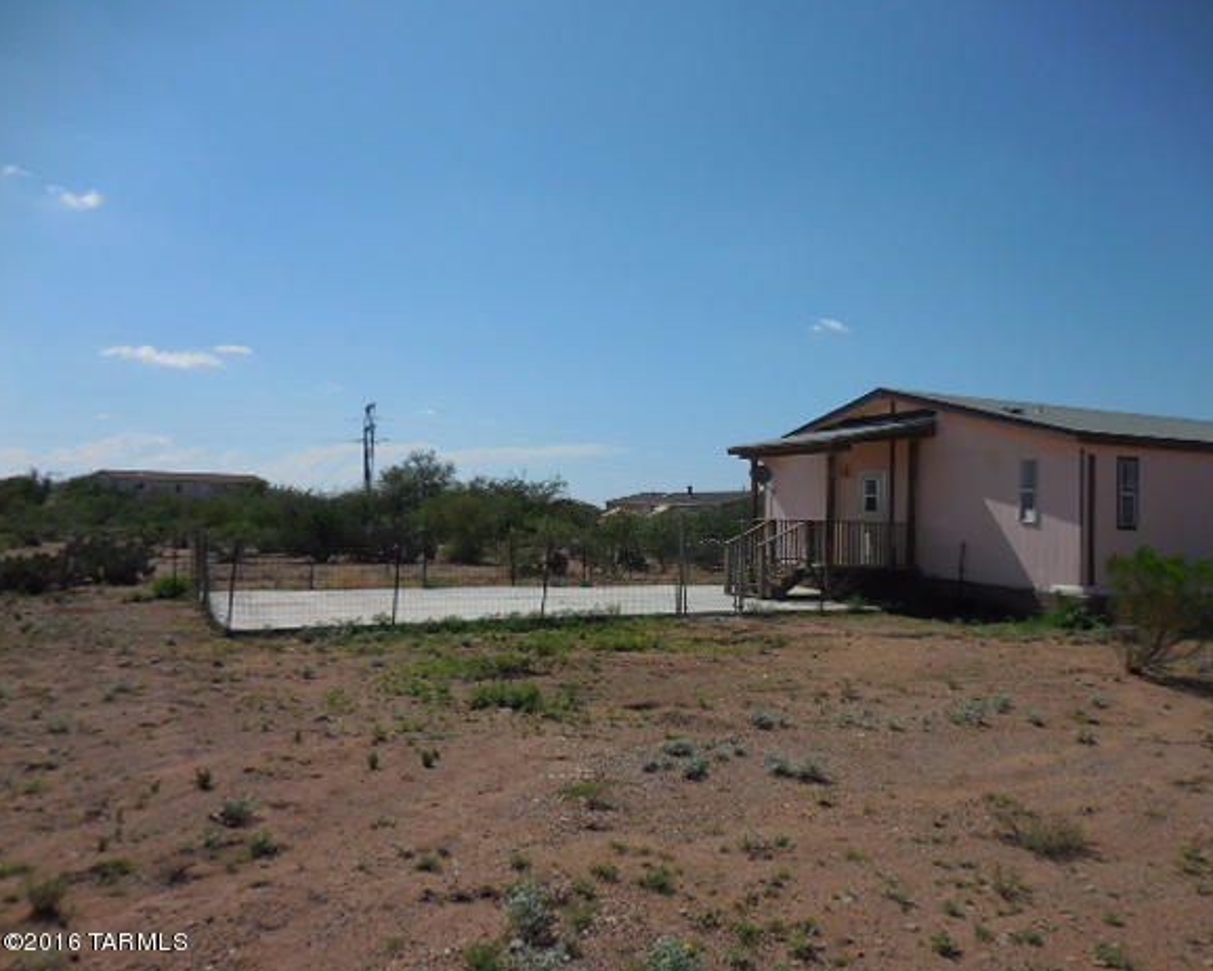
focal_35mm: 27
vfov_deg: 53.2
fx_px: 970
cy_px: 480
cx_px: 663
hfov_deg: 63.9
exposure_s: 1/1250
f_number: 6.6
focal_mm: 4.5
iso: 125
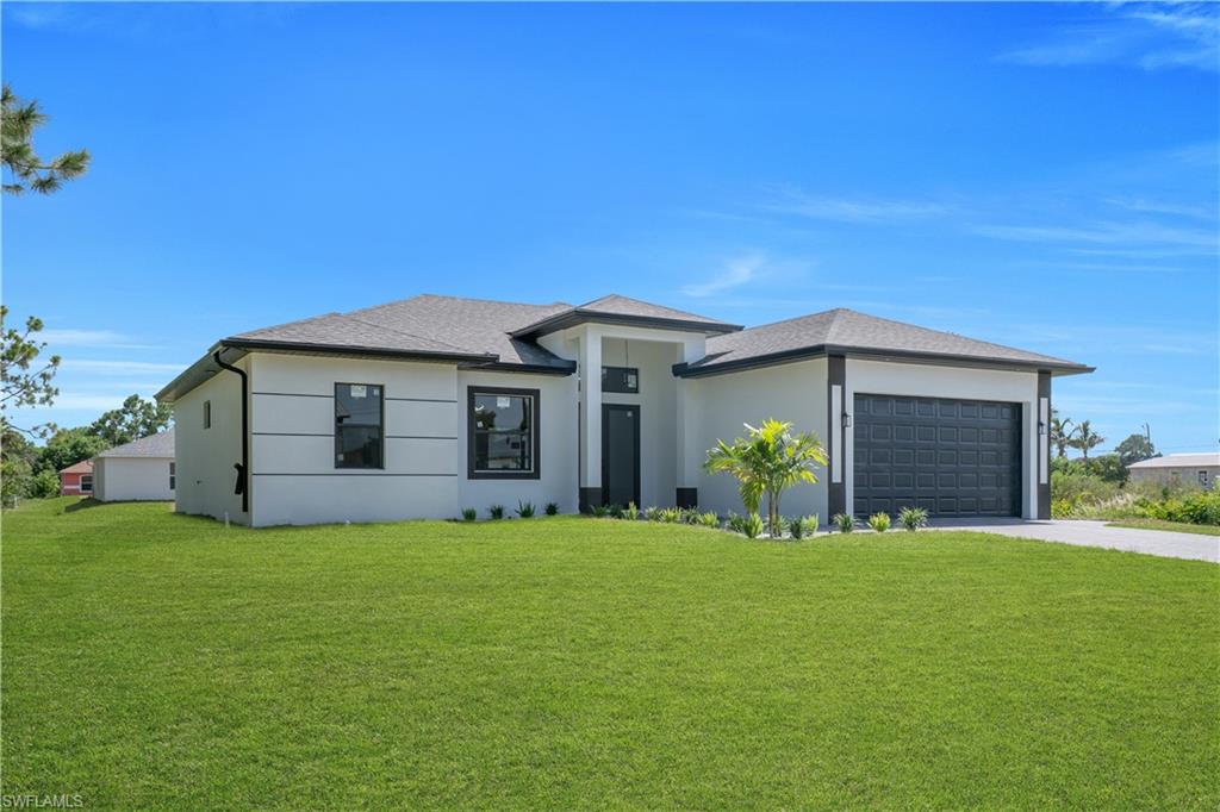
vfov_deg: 43.6
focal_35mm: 30
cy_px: 406
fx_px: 1016
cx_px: 610
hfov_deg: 61.9
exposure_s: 1/320
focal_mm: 20
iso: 100
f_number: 8
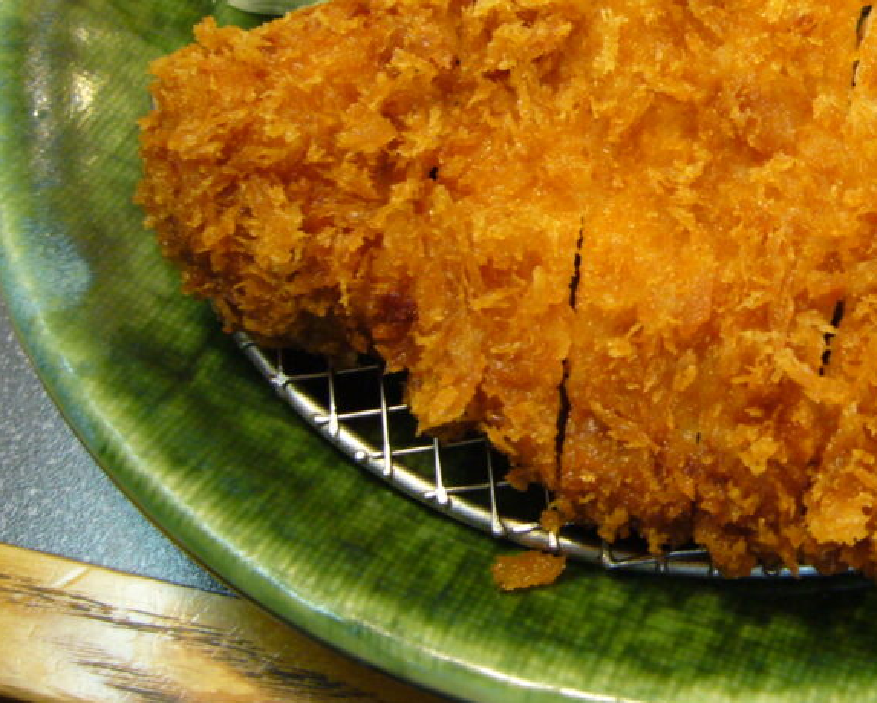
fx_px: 1584
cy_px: 196
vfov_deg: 24.8
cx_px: 750
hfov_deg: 29.9
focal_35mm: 61
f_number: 2.8
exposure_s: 1/8
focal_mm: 5.8
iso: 200
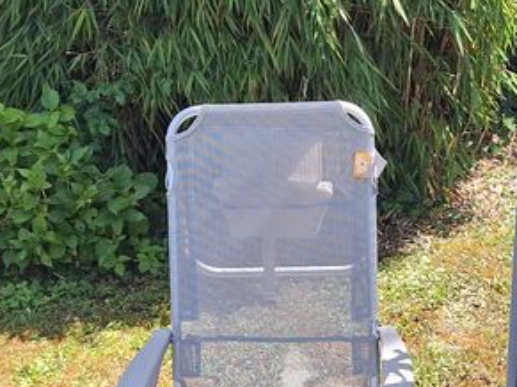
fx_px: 1179
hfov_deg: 24.7
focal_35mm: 79
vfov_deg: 18.6
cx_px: 295
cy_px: 170
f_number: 1.8
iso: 40
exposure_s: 1/966
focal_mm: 5.54
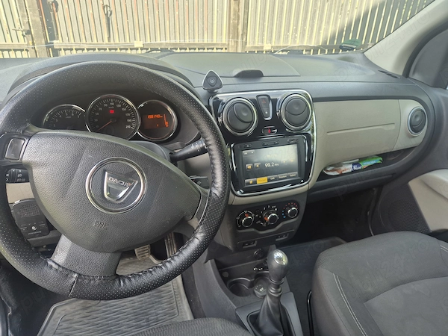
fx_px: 298
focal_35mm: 23
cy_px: 168
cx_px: 224
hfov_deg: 73.9
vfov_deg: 58.9
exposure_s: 1/180
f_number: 1.8
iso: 64
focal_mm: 5.4
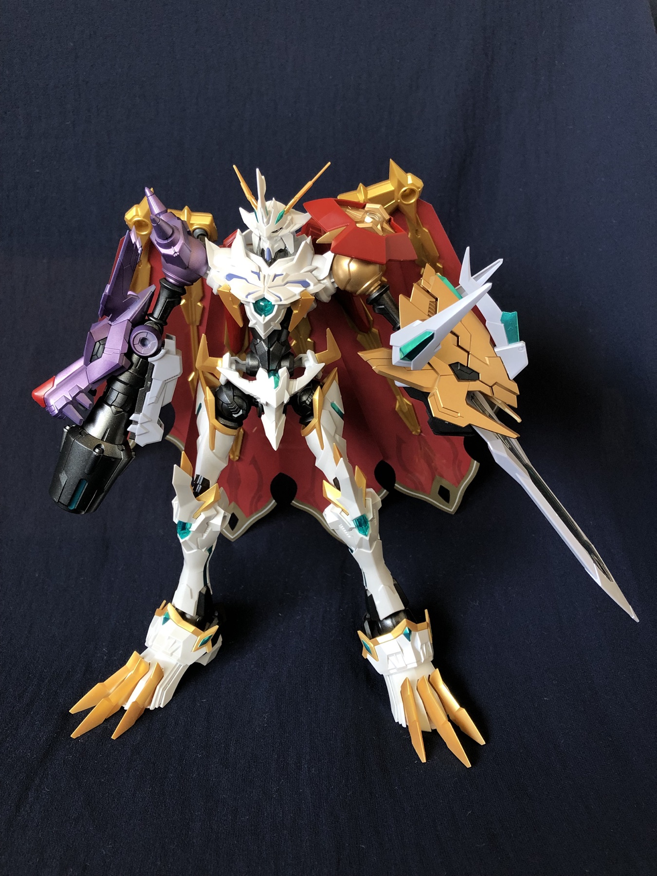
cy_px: 438
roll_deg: -3.5
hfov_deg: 49.7
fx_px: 709
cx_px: 328
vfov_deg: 63.4
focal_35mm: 28
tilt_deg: -18.7
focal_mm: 3.99
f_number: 1.8
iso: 40
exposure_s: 1/24
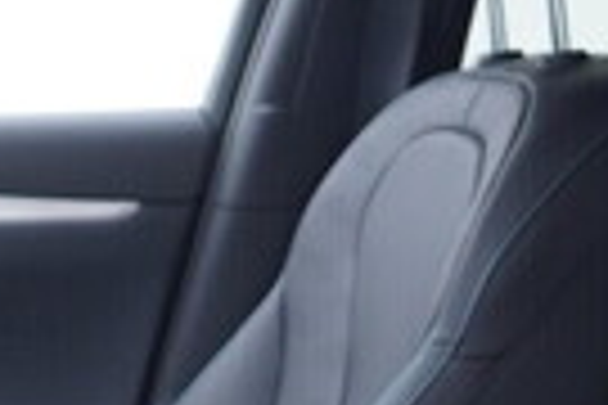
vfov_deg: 9.1
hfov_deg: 13.7
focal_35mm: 147
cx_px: -59
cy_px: 565
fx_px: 2482
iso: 250
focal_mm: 24
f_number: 2.8
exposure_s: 1/40
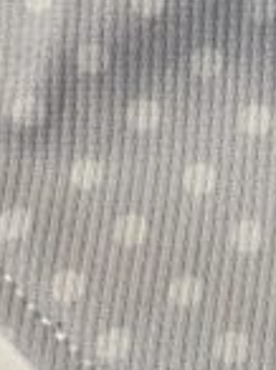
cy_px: -124
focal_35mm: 204
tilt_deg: -59.3
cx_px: 560
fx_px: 2175
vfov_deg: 9.5
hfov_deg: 7.0
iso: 20
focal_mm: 3
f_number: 1.8
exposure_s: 1/100
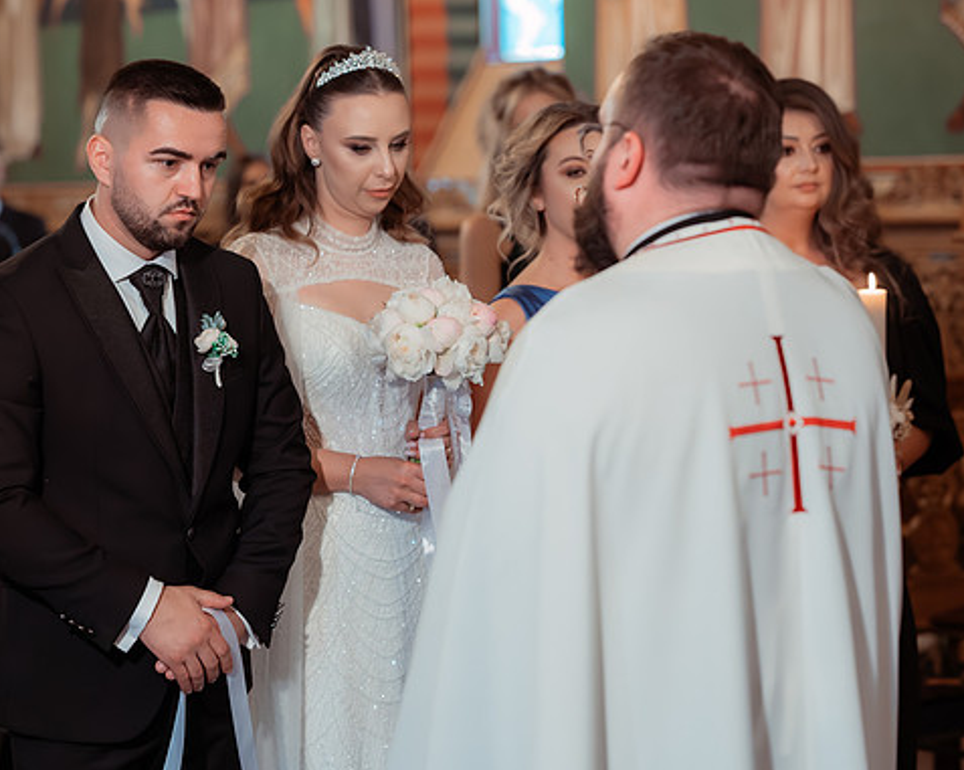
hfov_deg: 19.8
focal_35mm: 97
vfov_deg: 15.8
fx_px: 2766
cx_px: 424
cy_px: 384
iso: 3200
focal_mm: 85
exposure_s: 1/250
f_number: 2.8
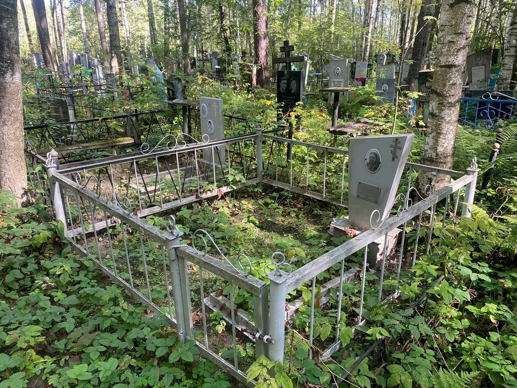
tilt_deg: -11.7
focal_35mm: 26
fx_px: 388
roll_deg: -0.1
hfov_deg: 67.3
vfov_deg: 53.1
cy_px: 194
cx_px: 258
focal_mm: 4.25
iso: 64
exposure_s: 1/121
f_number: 1.8
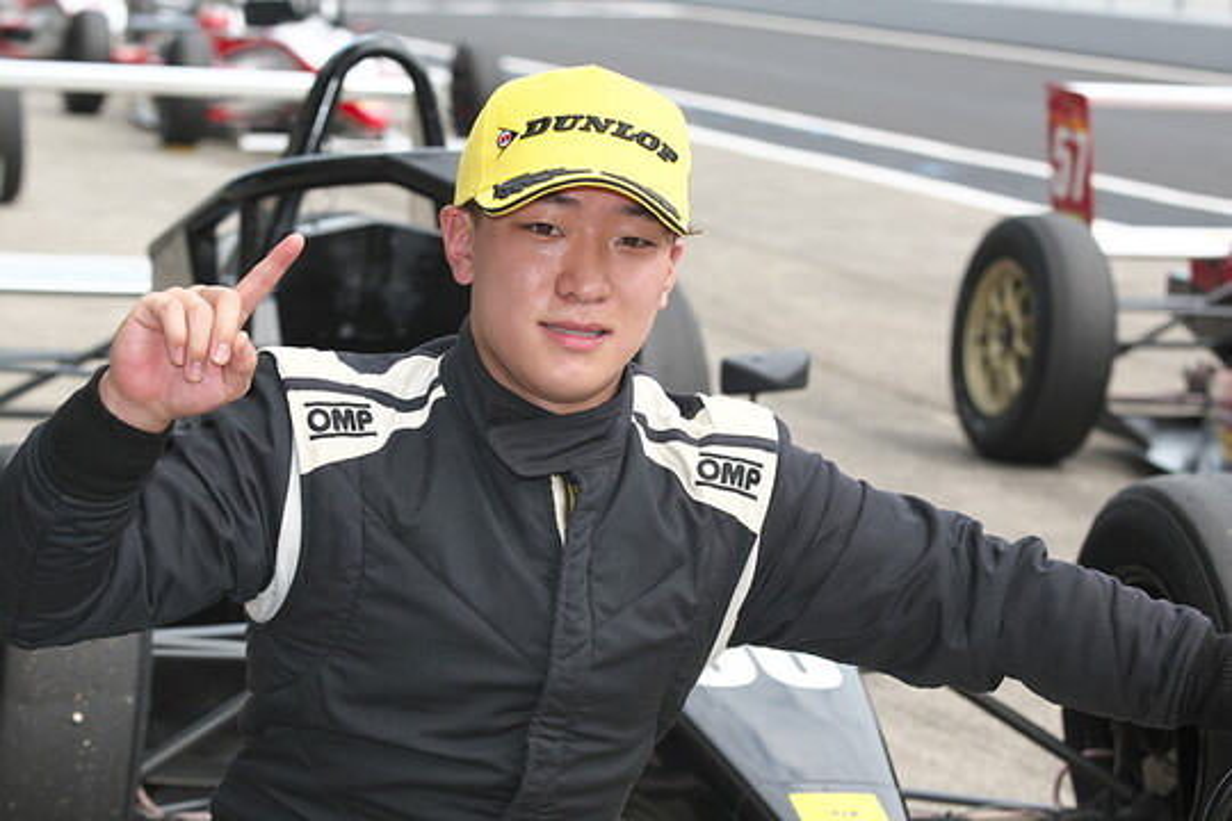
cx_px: 616
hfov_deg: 19.5
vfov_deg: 13.0
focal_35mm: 105
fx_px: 3593
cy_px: 410
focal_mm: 70
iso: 100
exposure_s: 1/200
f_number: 7.1
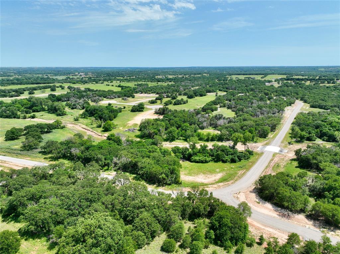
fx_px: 236
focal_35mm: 24
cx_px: 170
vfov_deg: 56.8
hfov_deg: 71.6
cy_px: 127
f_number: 2.8
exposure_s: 1/2000
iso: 200
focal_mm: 12.29
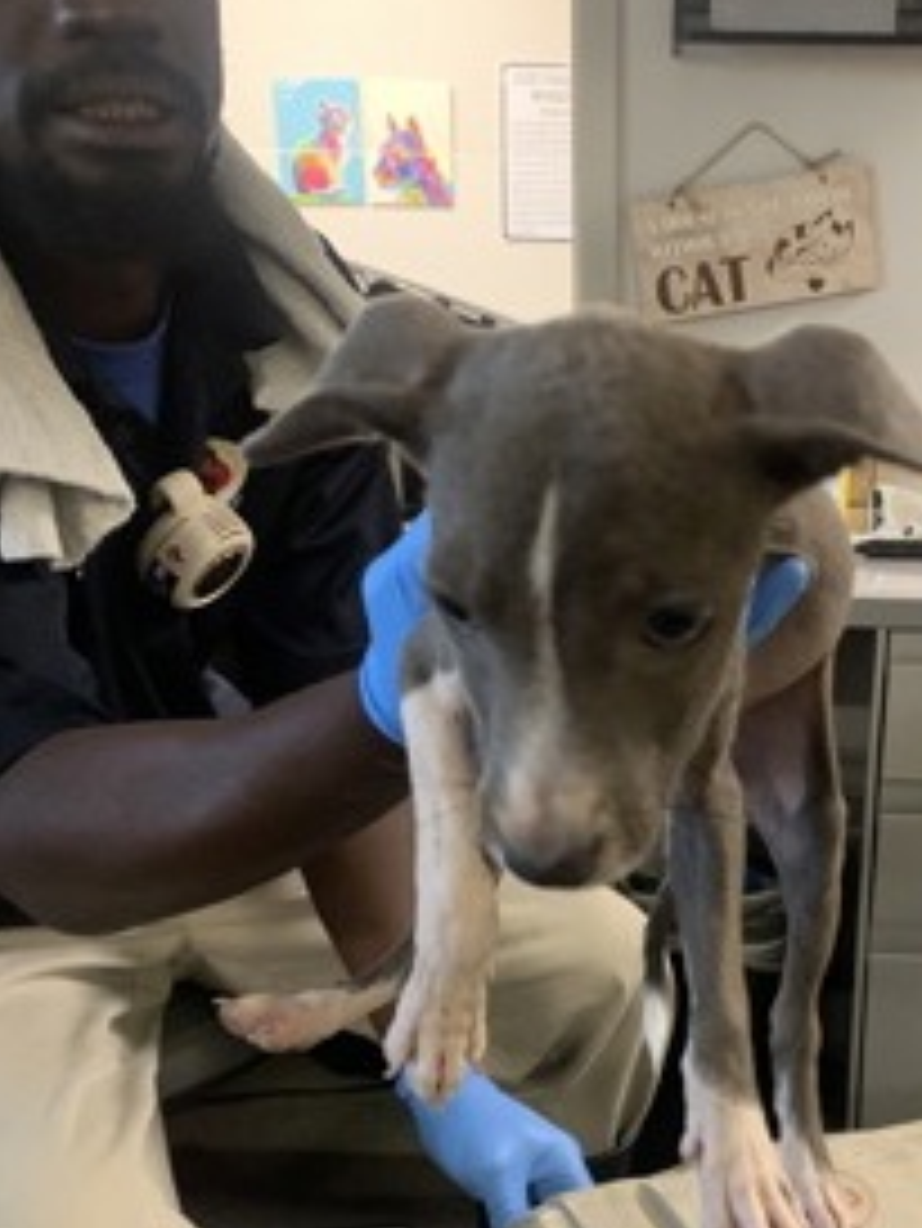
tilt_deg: -19.1
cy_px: 841
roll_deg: -2.1
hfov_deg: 35.1
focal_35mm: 40
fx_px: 1419
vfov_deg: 45.9
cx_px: 699
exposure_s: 1/40
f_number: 1.8
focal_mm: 4.25
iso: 250
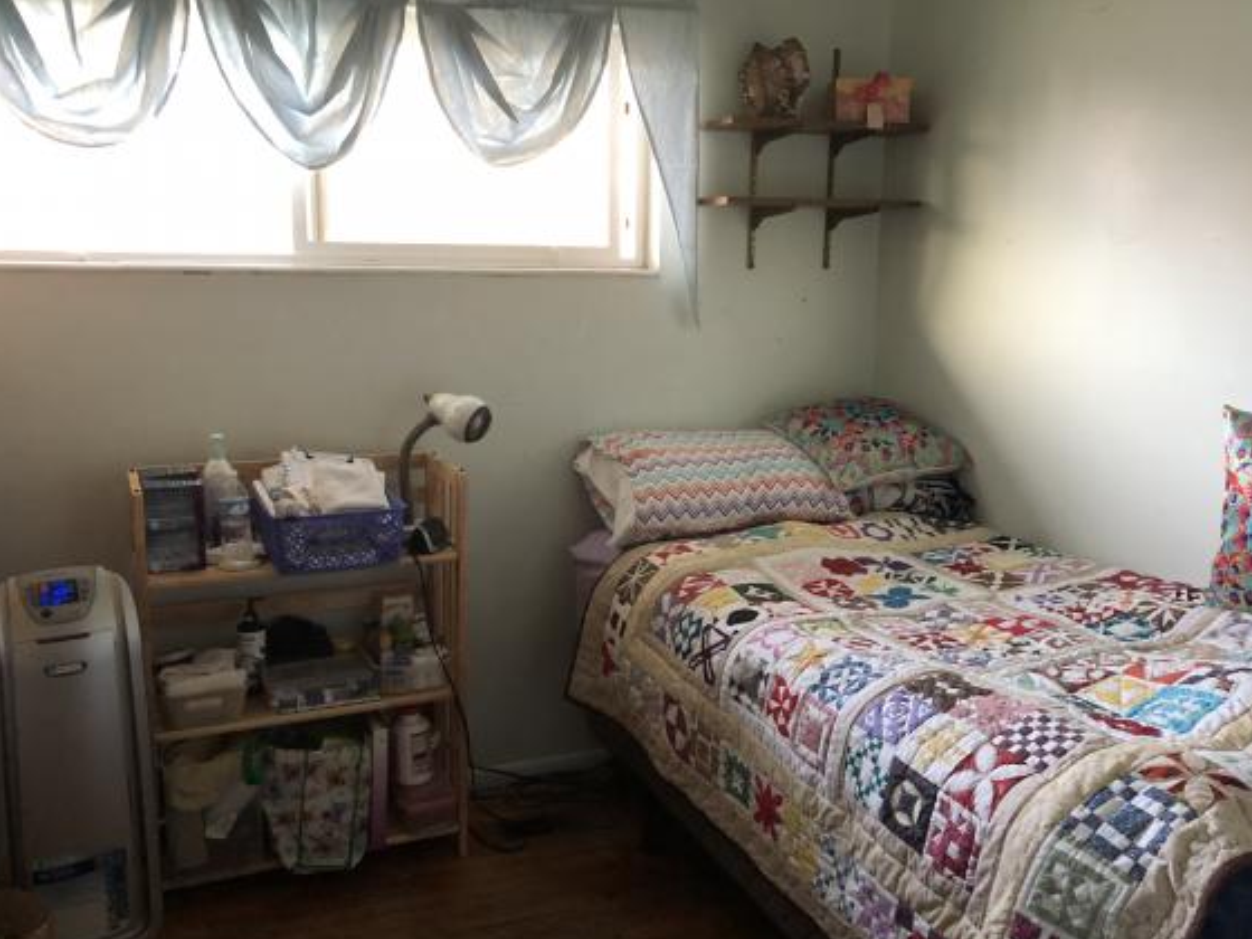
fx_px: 1157
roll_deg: -1.2
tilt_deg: -8.1
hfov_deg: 56.8
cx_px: 630
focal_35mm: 32
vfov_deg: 44.2
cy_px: 463
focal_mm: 4
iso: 64
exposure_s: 1/15
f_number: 1.8
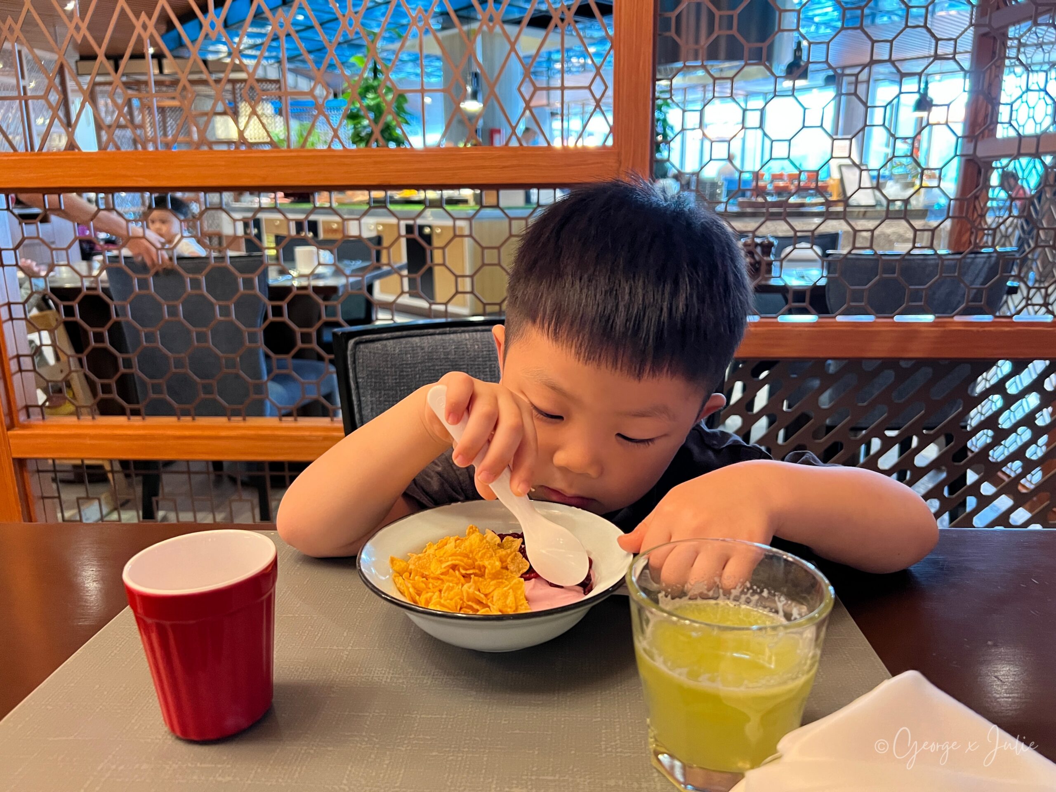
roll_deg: +1.1
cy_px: 396
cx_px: 528
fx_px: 793
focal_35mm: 26
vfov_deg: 53.1
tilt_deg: -15.2
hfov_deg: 67.3
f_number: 1.5
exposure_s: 1/33
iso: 500
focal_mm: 5.7
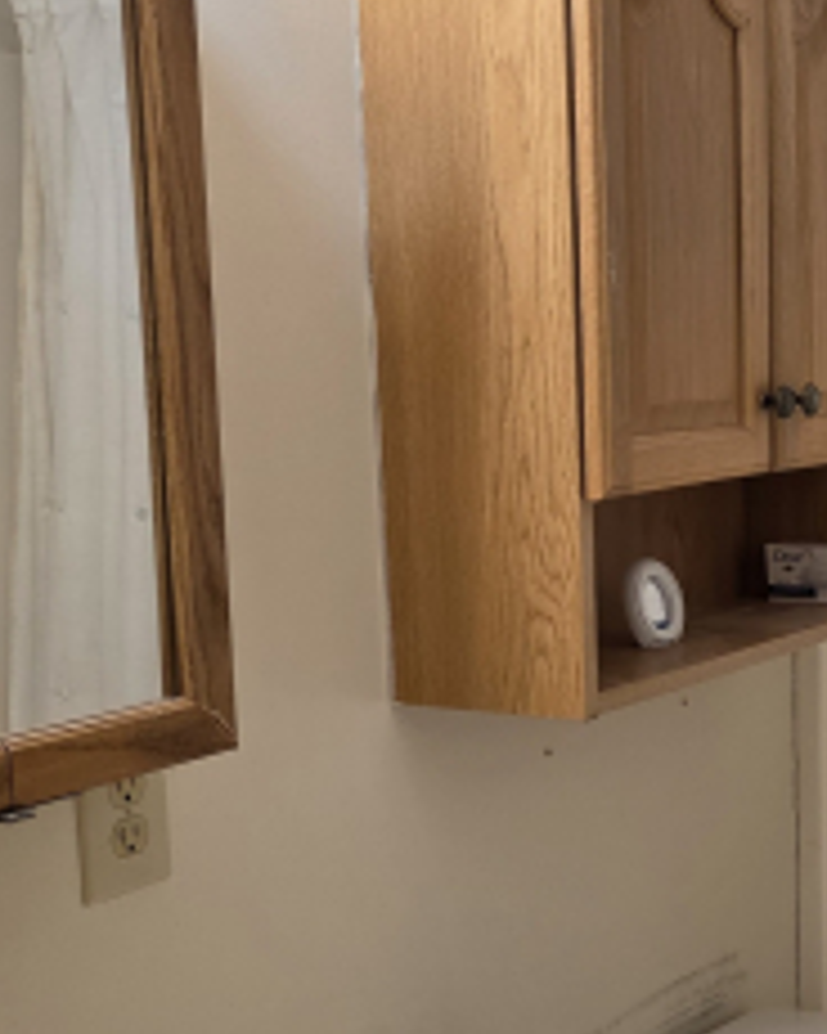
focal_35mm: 65
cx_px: 1207
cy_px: 643
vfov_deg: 29.0
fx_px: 1989
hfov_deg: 20.4
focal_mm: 5.4
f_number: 1.8
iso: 125
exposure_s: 1/120
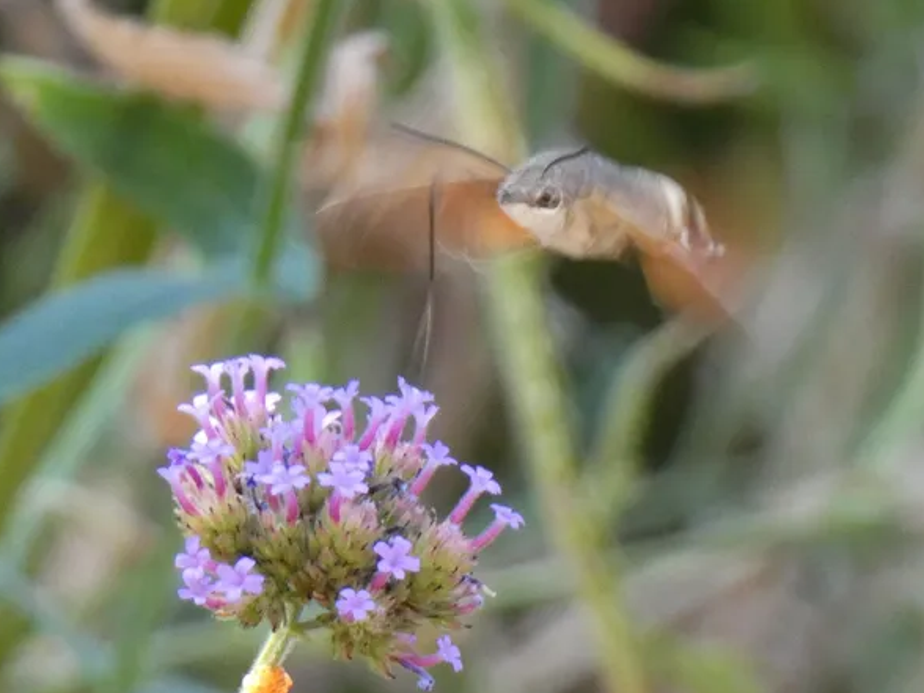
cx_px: 486
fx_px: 12786
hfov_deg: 4.1
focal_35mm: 479
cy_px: 352
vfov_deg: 3.1
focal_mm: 78.8
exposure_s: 1/100
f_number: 5.6
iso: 500
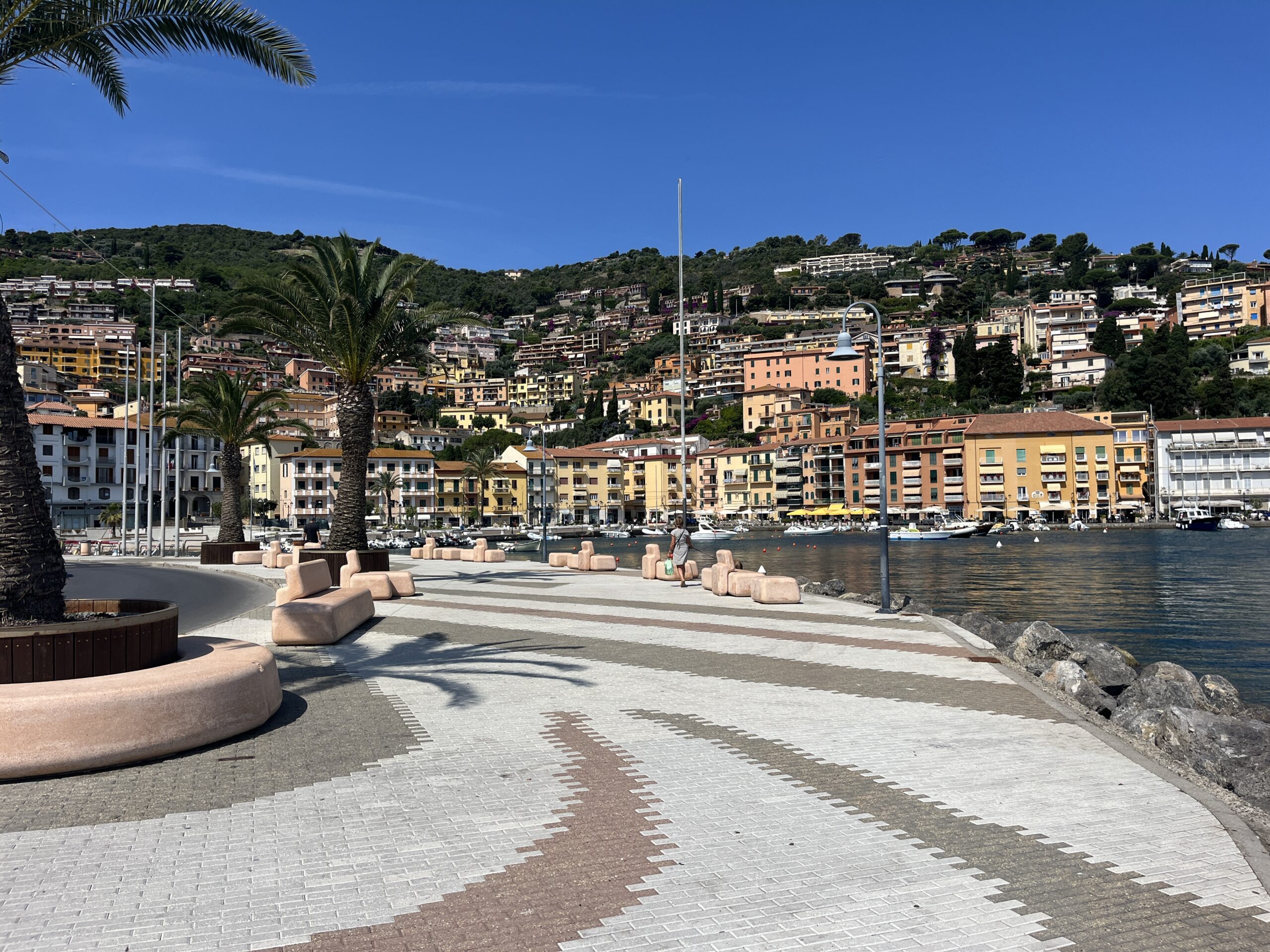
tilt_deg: +1.6
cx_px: 635
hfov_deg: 67.3
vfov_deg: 53.1
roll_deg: +1.0
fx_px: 954
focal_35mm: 26
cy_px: 476
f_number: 1.6
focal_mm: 5.1
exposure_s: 1/6494
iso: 50
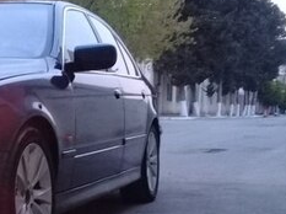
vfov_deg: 16.2
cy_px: 247
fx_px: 726
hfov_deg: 21.7
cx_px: 22
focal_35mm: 88
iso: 200
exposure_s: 1/17
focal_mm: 3.3
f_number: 2.2
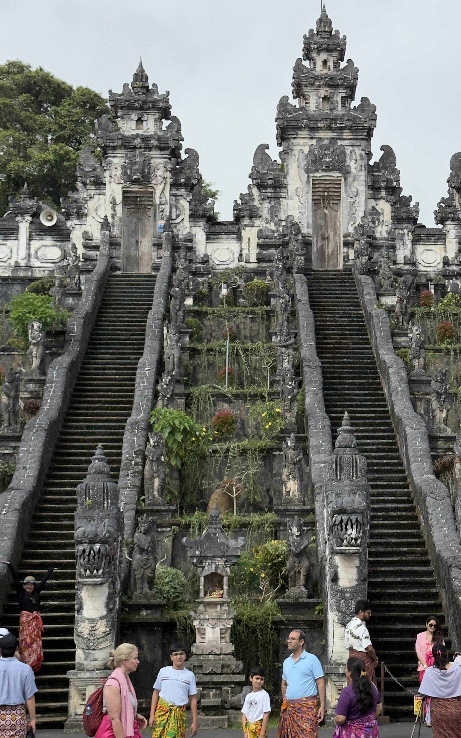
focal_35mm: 65
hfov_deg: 19.9
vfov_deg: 31.5
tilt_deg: +11.3
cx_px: 347
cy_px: 376
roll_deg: +0.2
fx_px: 1306
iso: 80
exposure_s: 1/4098
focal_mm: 6.76
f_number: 1.78
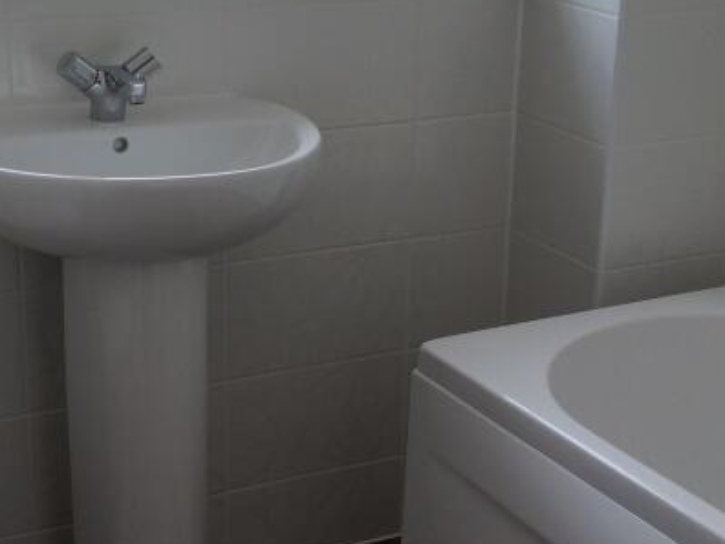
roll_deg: -0.8
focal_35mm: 75
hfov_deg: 26.0
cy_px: 333
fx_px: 1571
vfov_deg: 19.6
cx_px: 350
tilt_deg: -23.0
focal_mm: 4.15
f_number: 2.2
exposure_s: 1/192
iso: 32
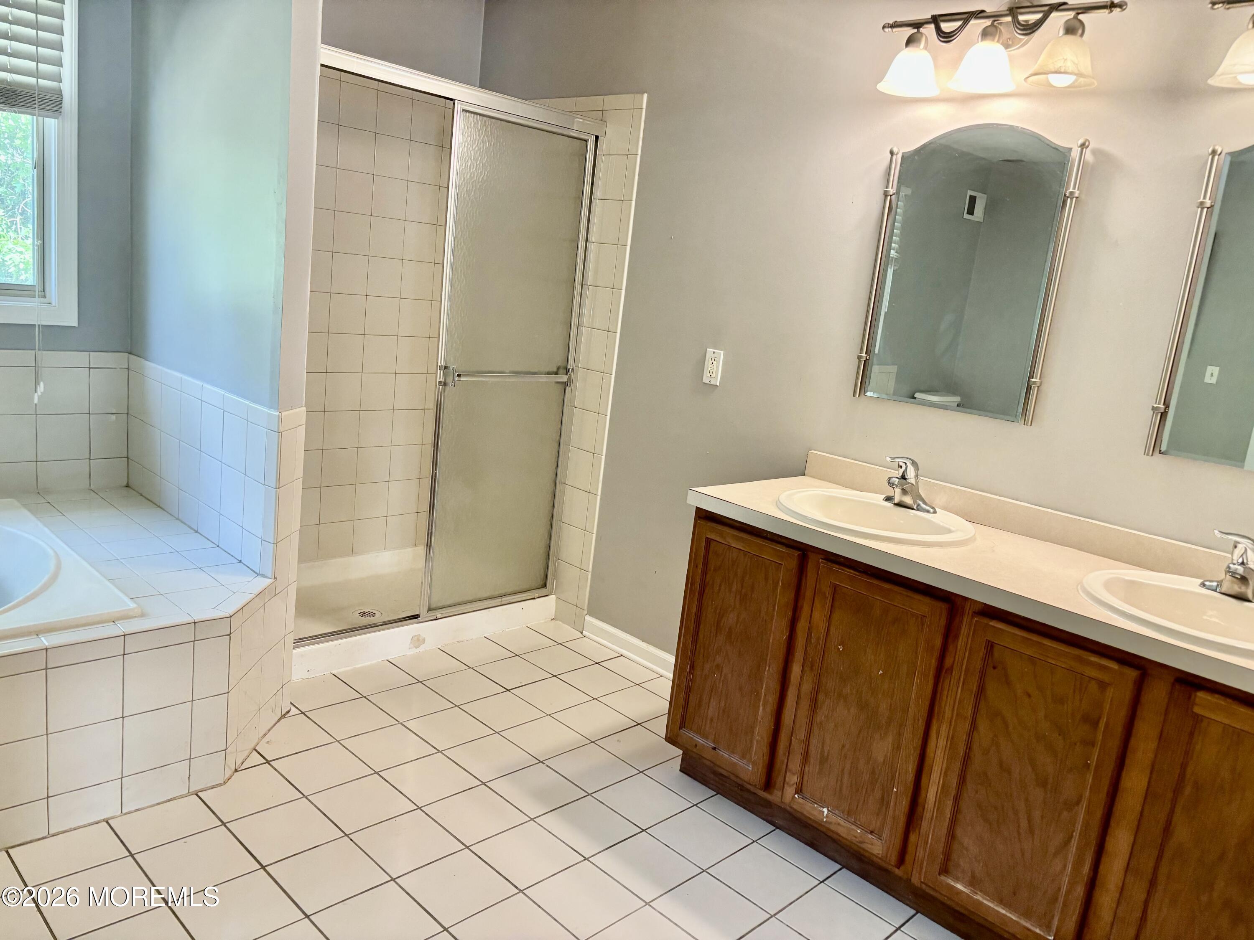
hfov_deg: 67.3
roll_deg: -7.4
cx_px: 627
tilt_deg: -12.2
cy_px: 470
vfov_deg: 53.1
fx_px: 942
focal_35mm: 26
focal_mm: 5.96
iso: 160
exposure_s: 1/60
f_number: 1.6
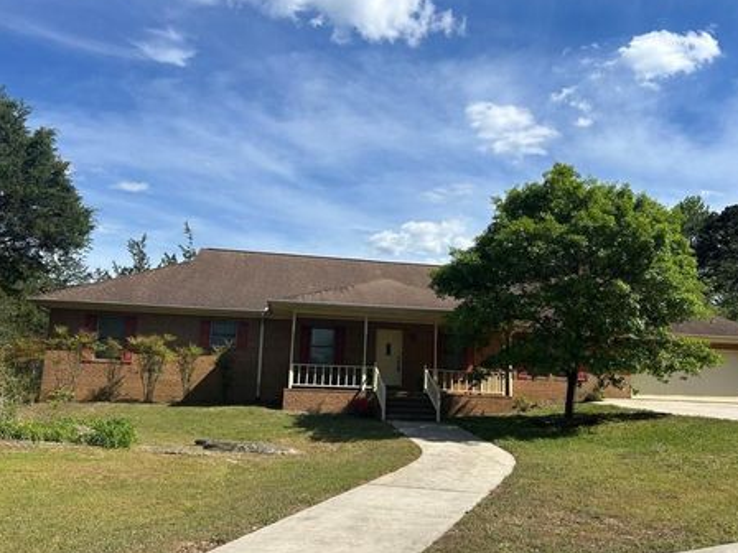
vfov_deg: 48.2
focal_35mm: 29
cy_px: 287
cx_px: 384
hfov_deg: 61.6
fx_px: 618
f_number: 1.5
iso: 50
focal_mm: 5.7
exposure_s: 1/5076
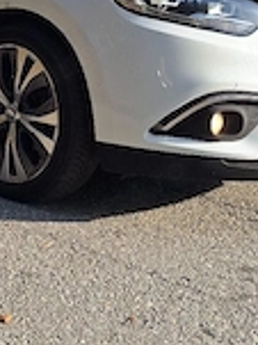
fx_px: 607
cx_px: -21
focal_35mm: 61
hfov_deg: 22.7
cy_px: 64
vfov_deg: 30.8
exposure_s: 1/2000
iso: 25
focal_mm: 5.54
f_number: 1.8
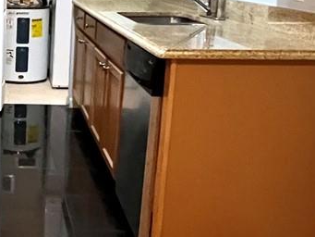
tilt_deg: -13.0
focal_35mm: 61
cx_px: -57
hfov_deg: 27.9
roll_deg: +0.5
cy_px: 98
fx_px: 555
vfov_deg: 24.0
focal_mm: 1.57
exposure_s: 1/60
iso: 800
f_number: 1.8
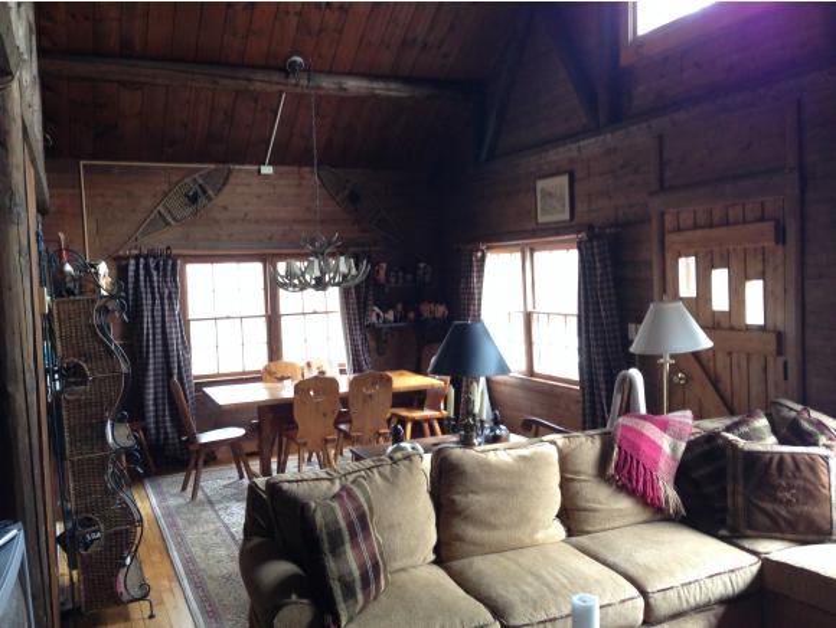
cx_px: 418
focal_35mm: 33
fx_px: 798
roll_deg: +0.4
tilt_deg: -3.8
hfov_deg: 55.3
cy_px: 314
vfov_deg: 43.0
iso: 160
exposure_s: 1/20
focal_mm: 4.12
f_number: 2.4
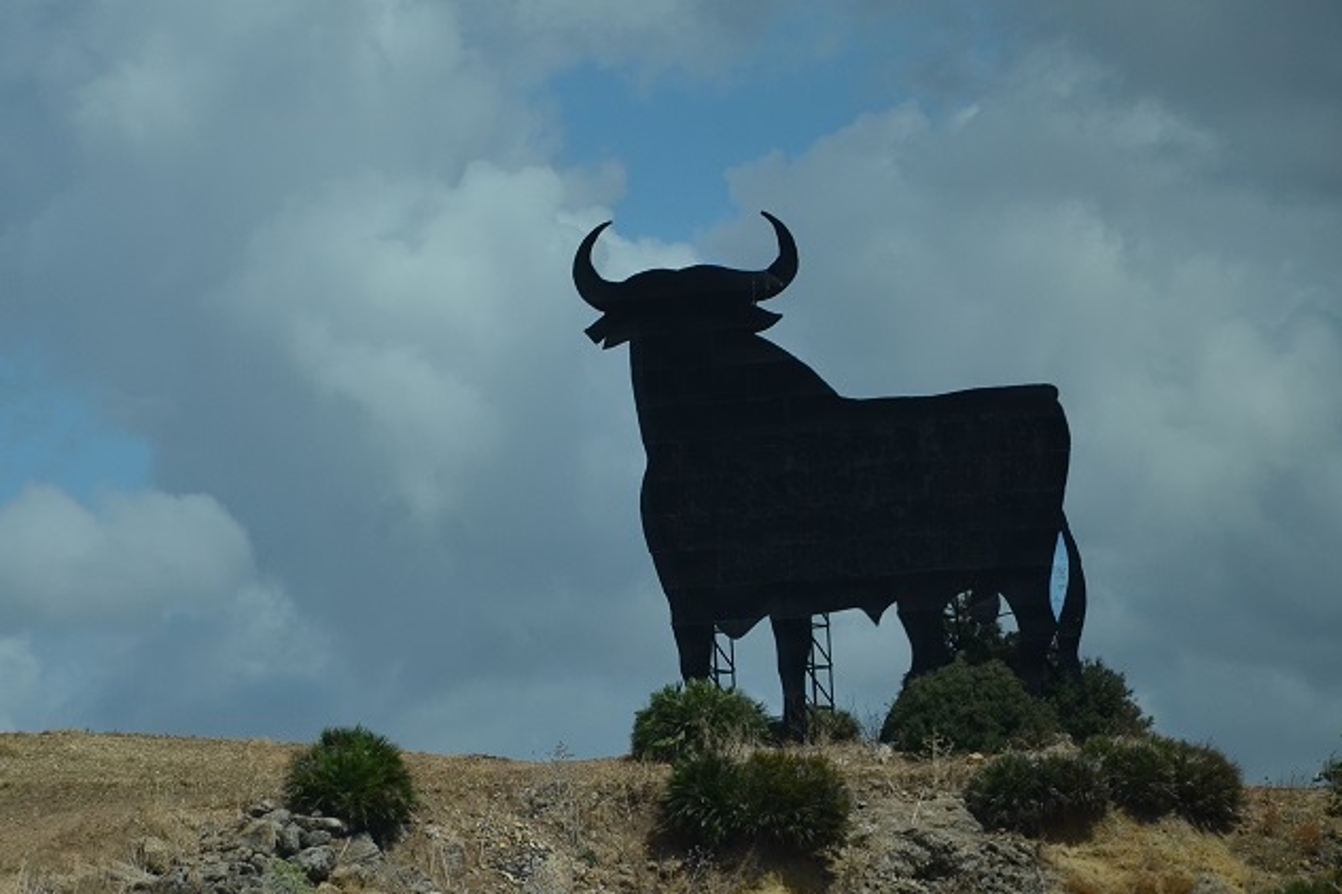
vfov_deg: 5.6
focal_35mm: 245
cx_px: 333
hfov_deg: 8.4
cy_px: 590
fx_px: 9124
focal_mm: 105
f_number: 5.6
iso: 160
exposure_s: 1/1000
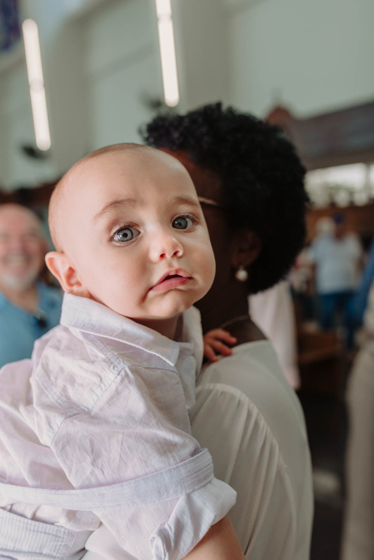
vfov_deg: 54.4
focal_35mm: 35
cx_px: 187
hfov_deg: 37.9
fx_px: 545
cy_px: 280
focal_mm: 35
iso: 560
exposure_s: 1/250
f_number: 4
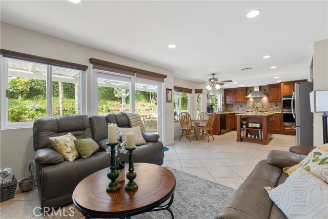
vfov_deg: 73.8
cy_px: 110
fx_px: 146
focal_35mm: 16
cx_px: 164
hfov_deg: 96.7
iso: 250
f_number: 6.3
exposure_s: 1/3
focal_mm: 16
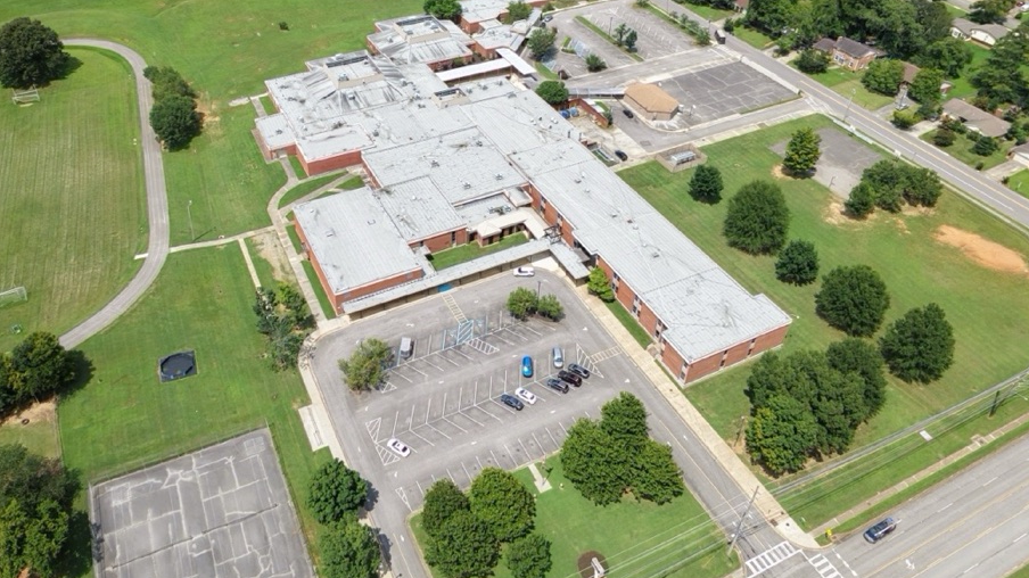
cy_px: 188
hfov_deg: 69.6
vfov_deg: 42.2
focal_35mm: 27
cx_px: 451
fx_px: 737
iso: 200
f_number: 2.2
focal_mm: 3.05
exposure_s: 1/2000
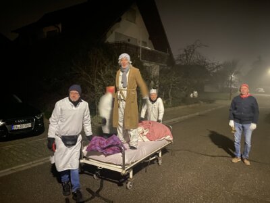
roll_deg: -2.7
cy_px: 102
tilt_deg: -5.7
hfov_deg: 67.3
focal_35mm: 26
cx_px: 135
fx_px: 203
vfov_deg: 53.1
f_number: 1.8
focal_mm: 4.25
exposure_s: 1/4
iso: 1000
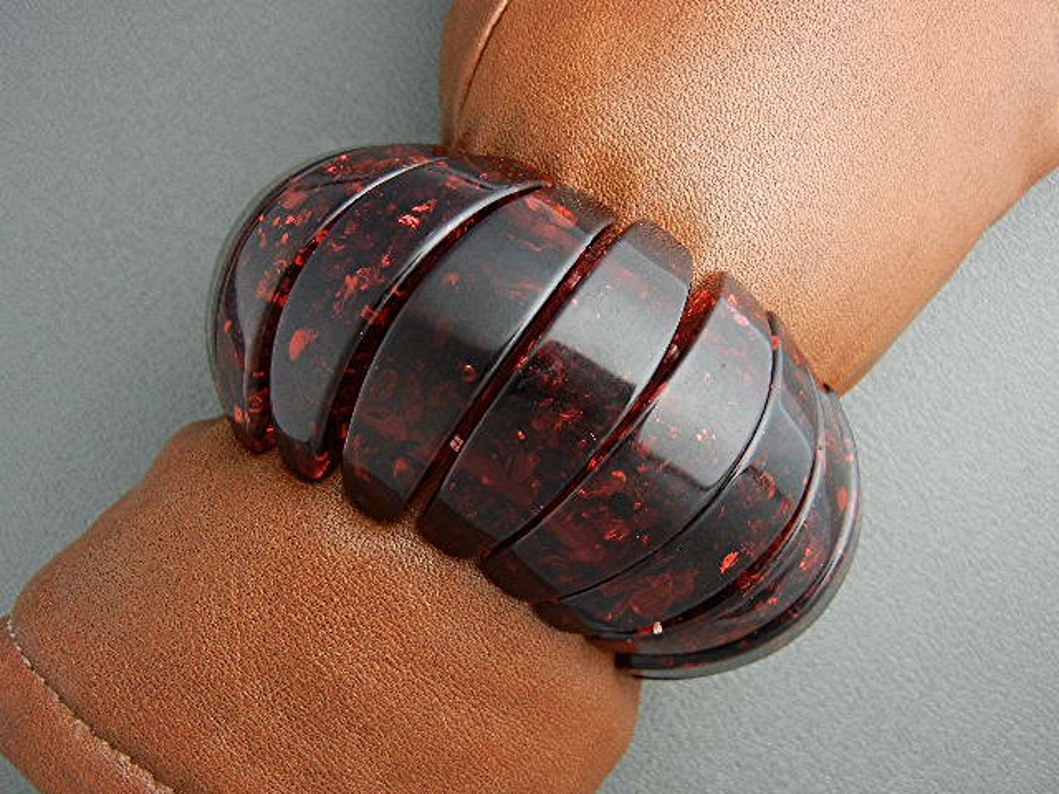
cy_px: 397
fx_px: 1193
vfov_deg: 36.8
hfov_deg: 47.9
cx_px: 530
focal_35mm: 39
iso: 200
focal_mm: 7.1
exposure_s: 1/2.9
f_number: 3.7
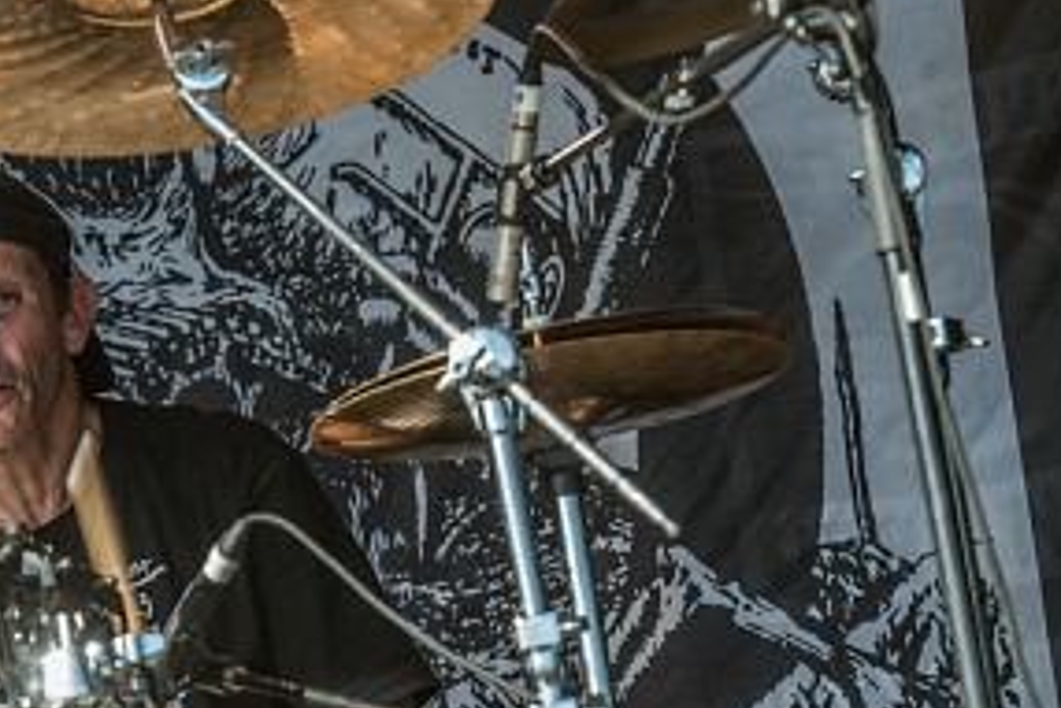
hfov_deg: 6.7
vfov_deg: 4.5
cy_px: 610
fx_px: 9052
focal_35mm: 307
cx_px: 282
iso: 50
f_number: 5.6
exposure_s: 1/125
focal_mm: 122
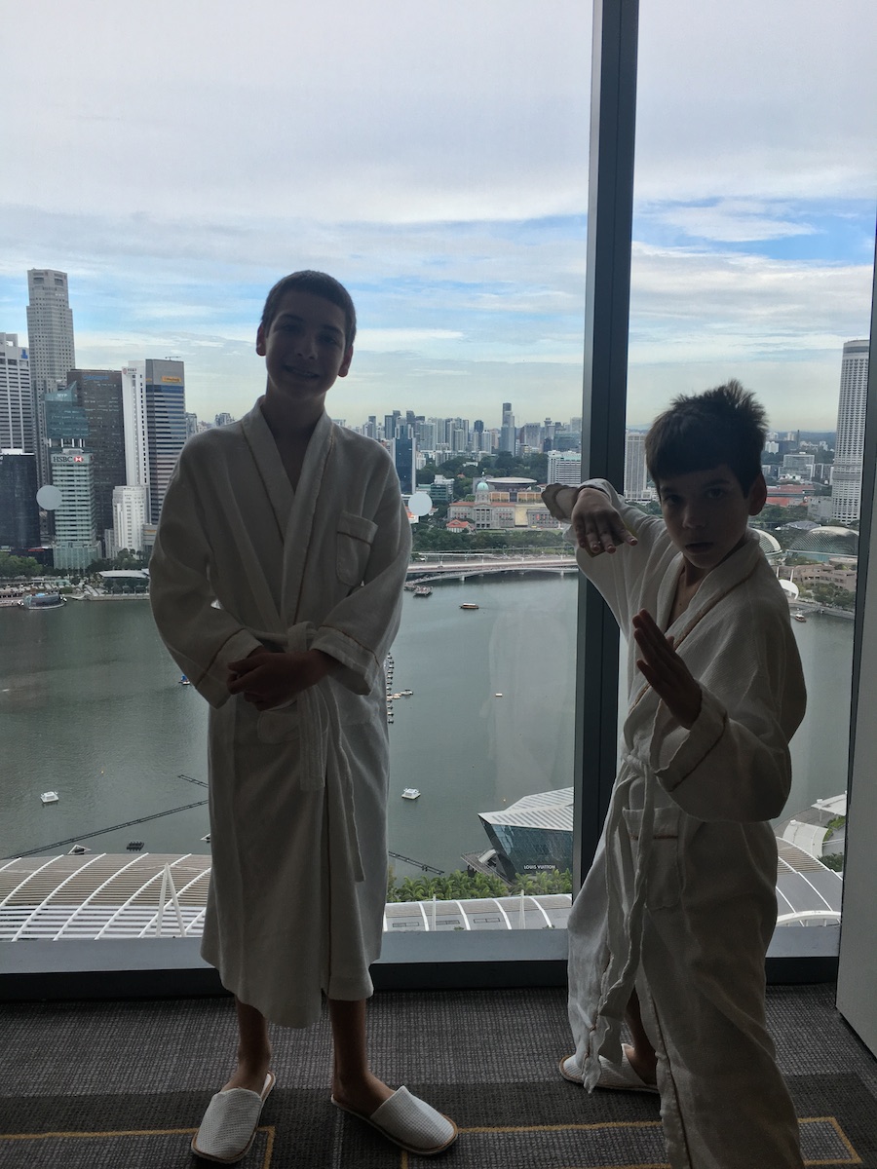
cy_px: 584
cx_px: 438
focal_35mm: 29
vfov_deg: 61.7
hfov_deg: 48.2
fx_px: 980
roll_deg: -1.0
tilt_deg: -8.5
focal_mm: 4.15
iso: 25
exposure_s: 1/283
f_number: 2.2
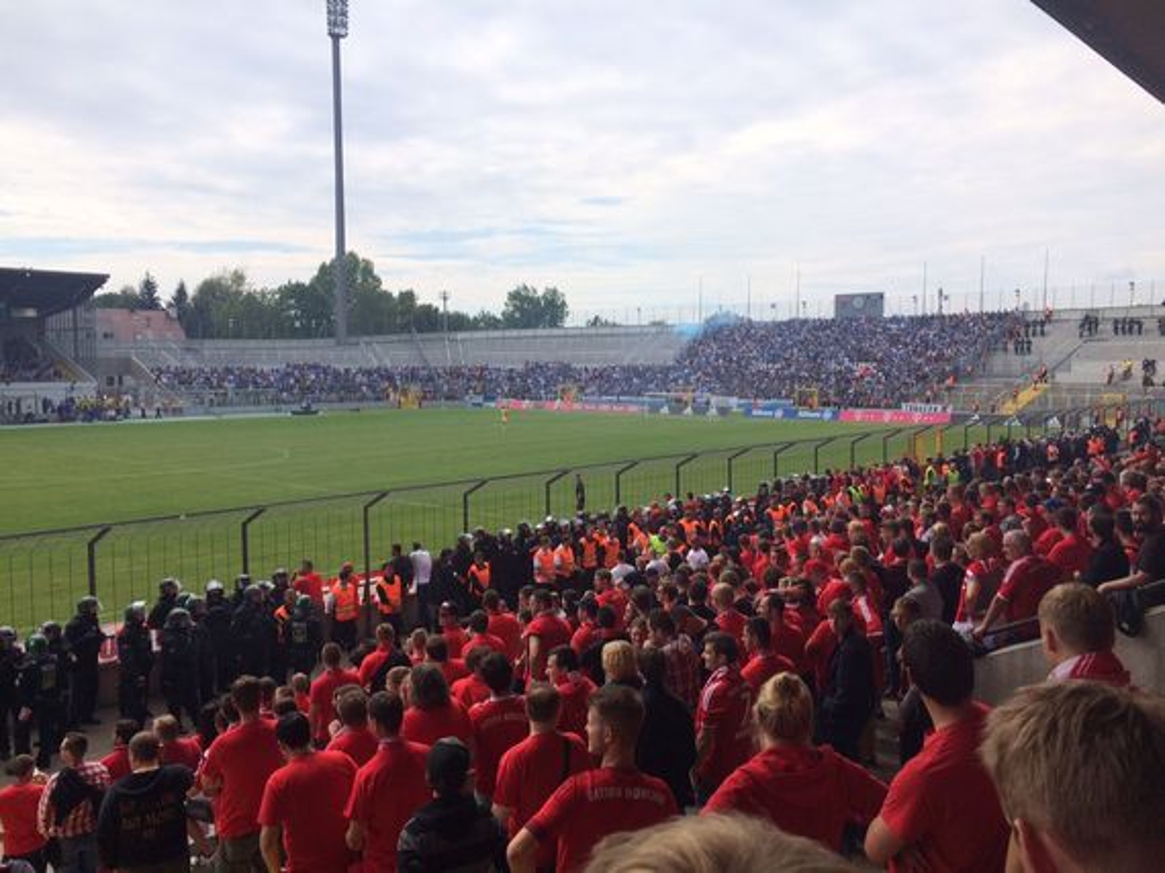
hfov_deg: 61.7
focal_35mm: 29
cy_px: 436
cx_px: 582
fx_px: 976
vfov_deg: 48.2
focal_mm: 4.15
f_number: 2.2
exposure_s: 1/2283
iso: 32
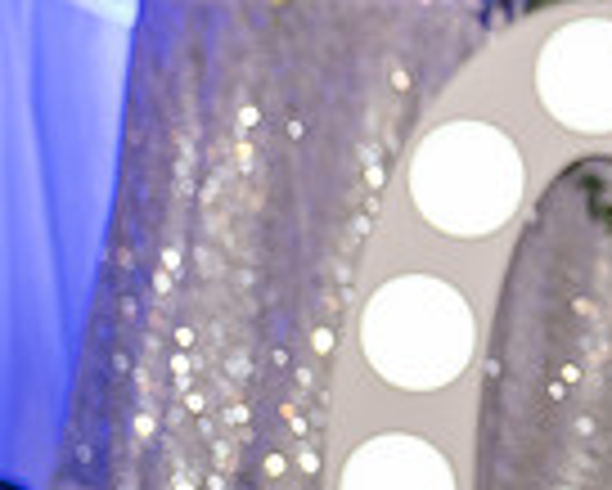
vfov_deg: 5.5
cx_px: 1260
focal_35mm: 281
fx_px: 5093
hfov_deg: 6.6
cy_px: -106
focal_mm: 70
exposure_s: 1/200
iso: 1600
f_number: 4
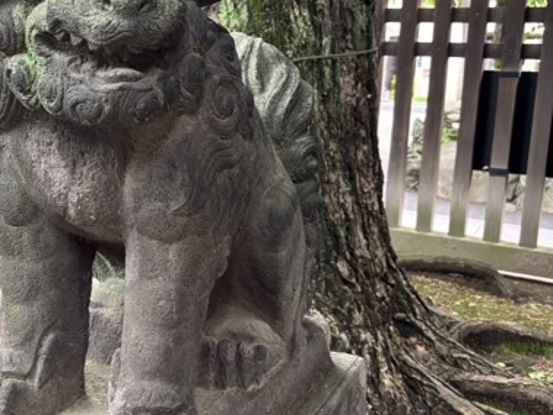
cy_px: 164
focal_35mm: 48
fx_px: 767
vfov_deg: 30.2
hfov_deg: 38.2
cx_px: 111
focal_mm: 5.96
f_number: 1.6
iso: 125
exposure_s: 1/121
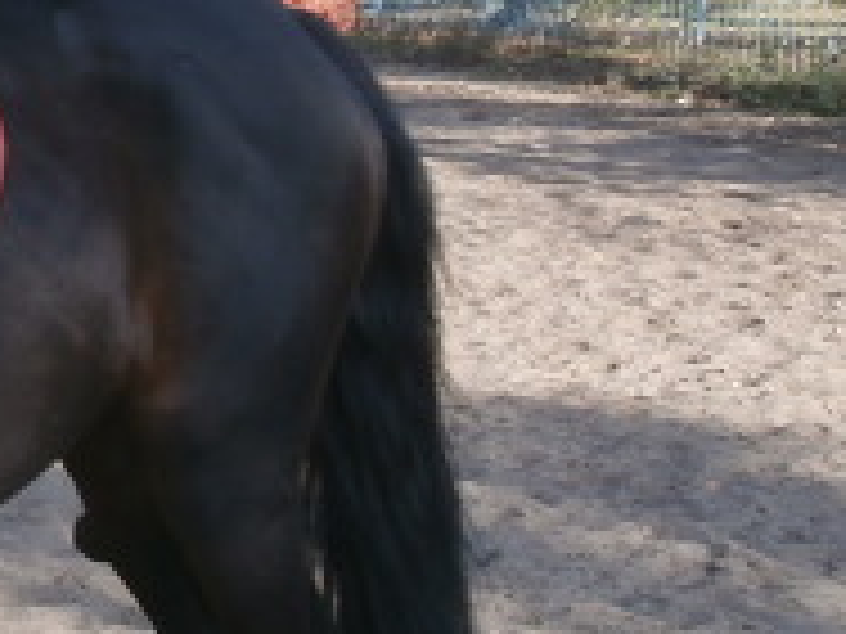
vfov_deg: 14.9
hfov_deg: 18.0
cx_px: -464
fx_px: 2346
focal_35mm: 96
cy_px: -103
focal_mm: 5.36
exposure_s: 1/250
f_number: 3.5
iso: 100
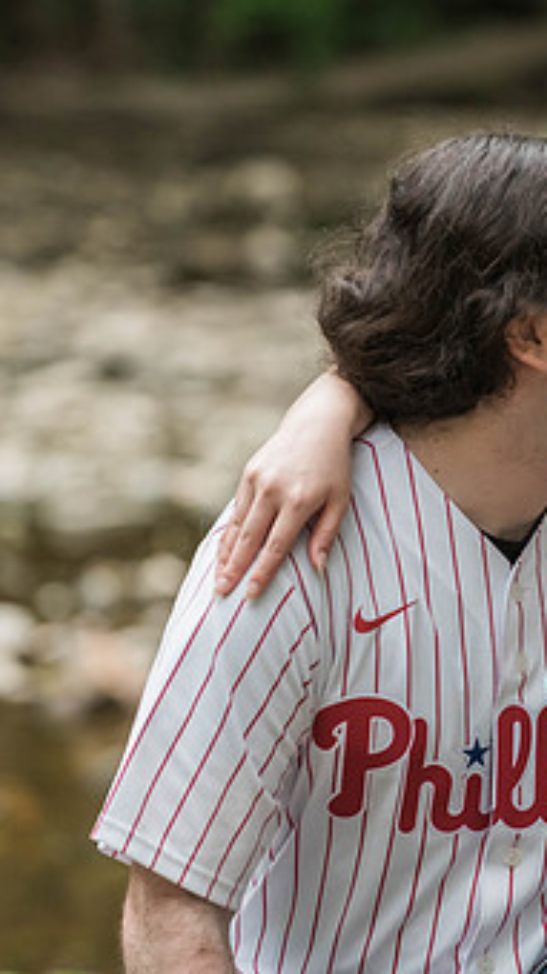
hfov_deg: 3.7
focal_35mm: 324
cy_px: 451
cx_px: 621
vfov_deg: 6.7
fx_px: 8363
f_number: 4
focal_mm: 170
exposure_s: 1/500
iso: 2000
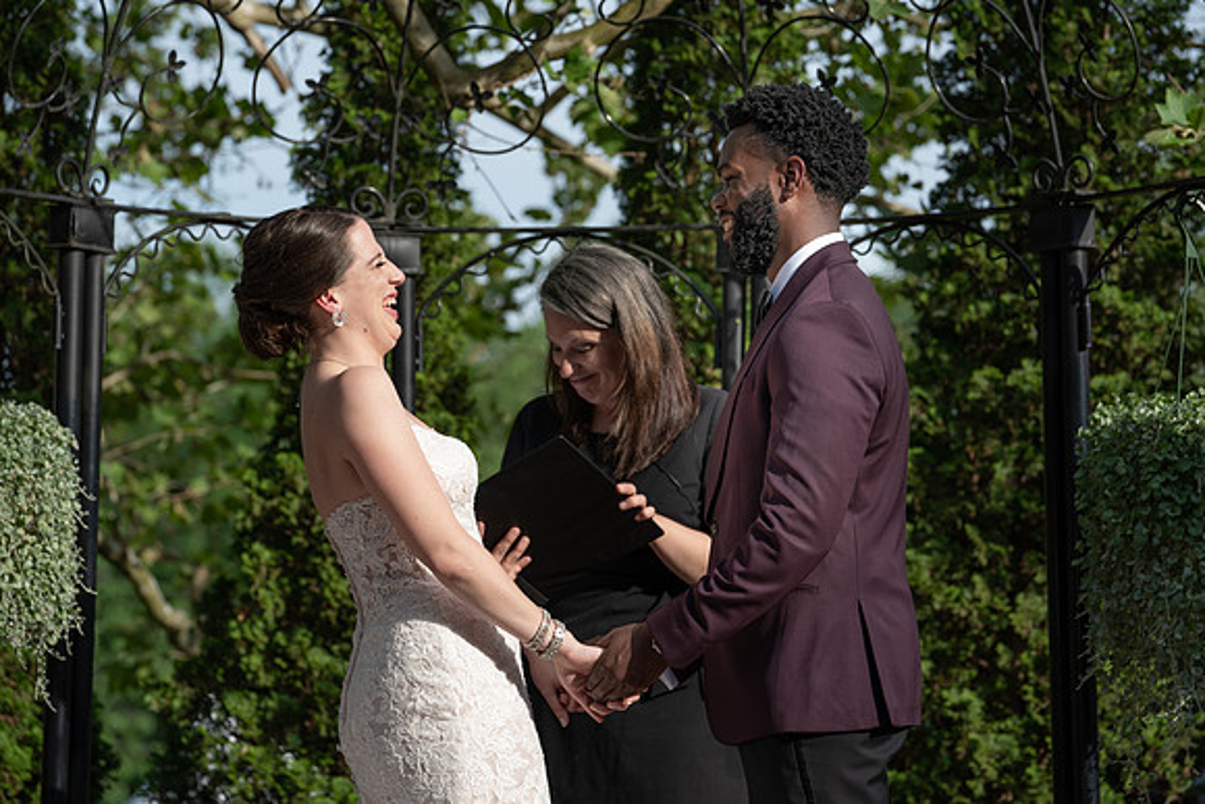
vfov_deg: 8.9
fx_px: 5158
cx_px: 622
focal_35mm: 154
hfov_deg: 13.3
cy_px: 389
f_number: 5.6
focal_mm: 144
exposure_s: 1/200
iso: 50
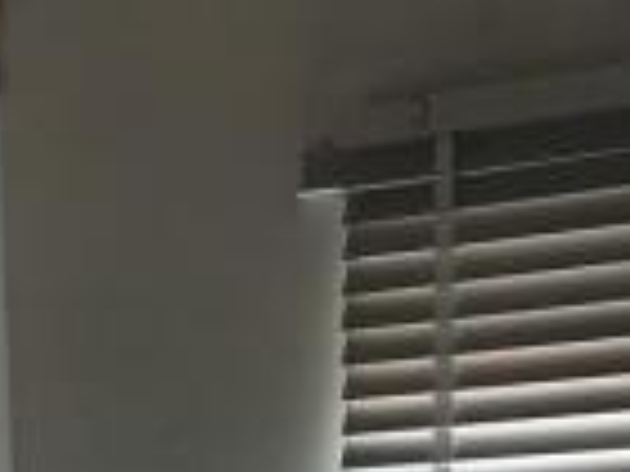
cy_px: 825
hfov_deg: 18.2
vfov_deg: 12.6
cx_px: 313
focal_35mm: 108
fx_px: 1966
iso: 250
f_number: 1.5
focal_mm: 4.32
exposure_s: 1/100
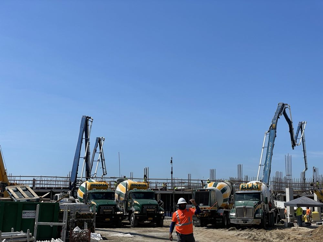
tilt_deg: +10.5
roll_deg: +0.0
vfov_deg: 28.0
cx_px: 162
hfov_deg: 36.8
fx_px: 485
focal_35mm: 52
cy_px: 121
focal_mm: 6
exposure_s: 1/2660
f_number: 2
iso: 25
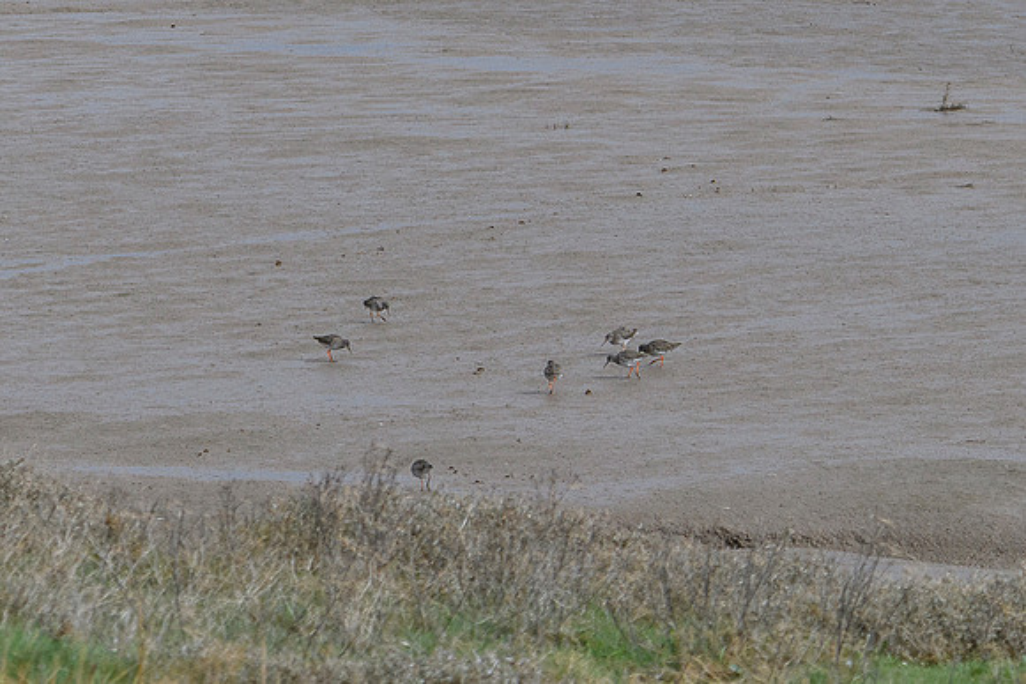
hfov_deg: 2.7
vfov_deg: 1.8
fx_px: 21965
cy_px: 278
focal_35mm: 771
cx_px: 607
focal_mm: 240
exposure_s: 1/1600
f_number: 6.3
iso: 450
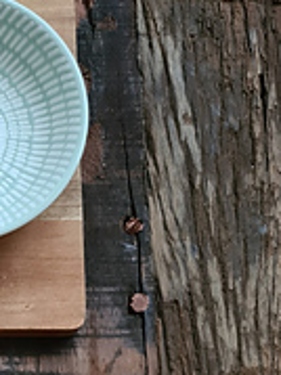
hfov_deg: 14.4
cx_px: -187
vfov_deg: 18.8
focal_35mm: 93
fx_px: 1008
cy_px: 551
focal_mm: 5.4
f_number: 1.8
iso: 200
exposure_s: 1/50
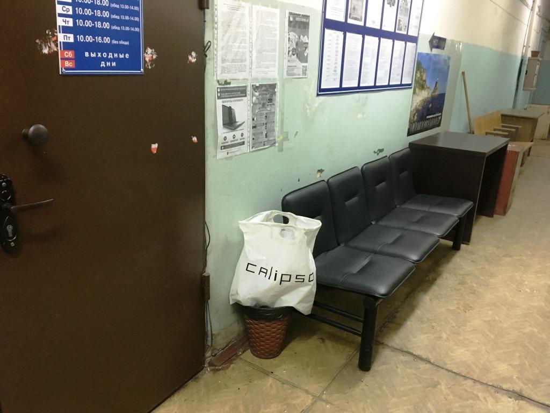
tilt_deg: -17.3
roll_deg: -3.7
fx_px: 461
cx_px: 275
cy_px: 206
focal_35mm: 29
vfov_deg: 48.2
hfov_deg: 61.7
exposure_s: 1/17
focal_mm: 4.15
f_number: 2.2
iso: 250
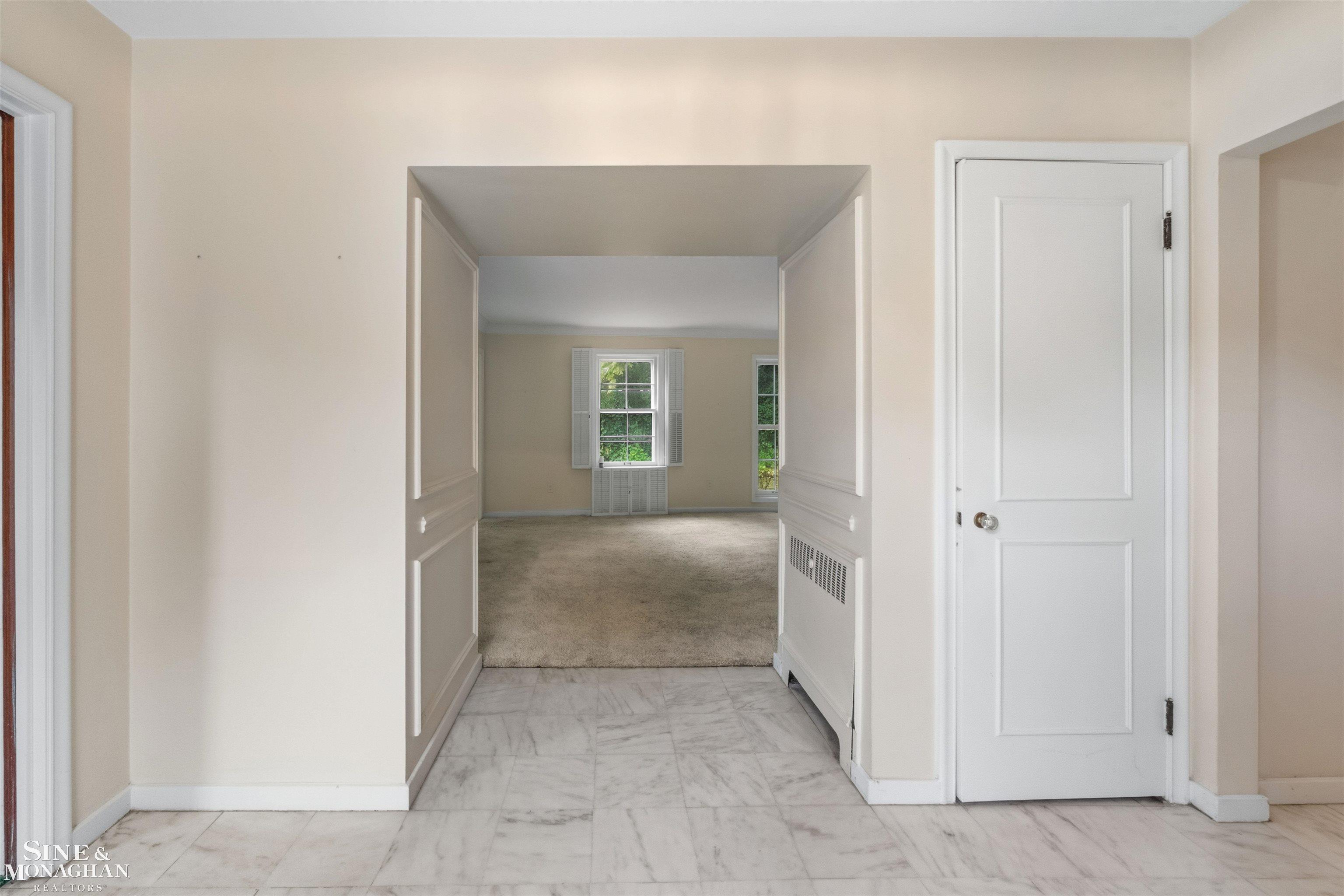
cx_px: 672
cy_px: 448
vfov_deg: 77.3
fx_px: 560
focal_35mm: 15
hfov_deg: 100.4
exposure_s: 1/8
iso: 800
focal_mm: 10
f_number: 8
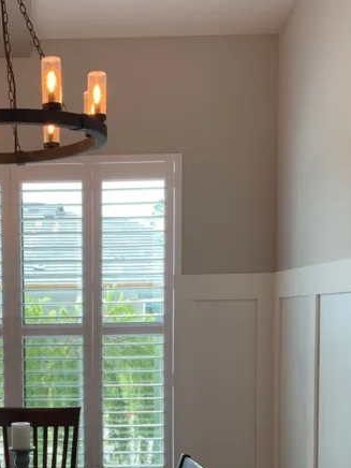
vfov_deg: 30.5
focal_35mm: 61
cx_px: 13
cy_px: 404
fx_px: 825
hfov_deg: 23.2
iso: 64
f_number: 1.8
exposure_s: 1/120
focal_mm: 4.25
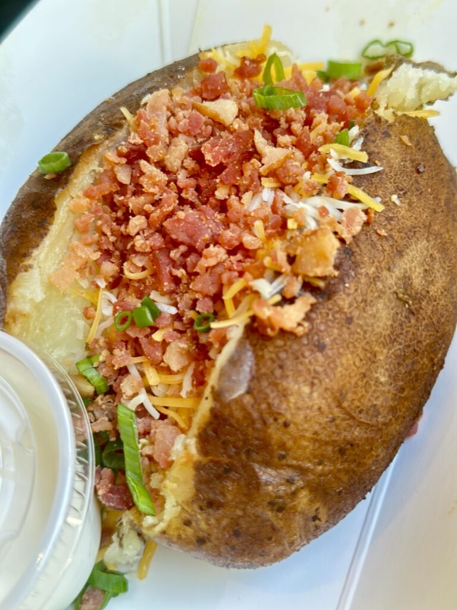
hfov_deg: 30.3
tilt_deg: -47.2
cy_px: 305
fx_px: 845
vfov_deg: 39.7
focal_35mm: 48
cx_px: 228
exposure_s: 1/82
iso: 80
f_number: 1.78
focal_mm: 6.86
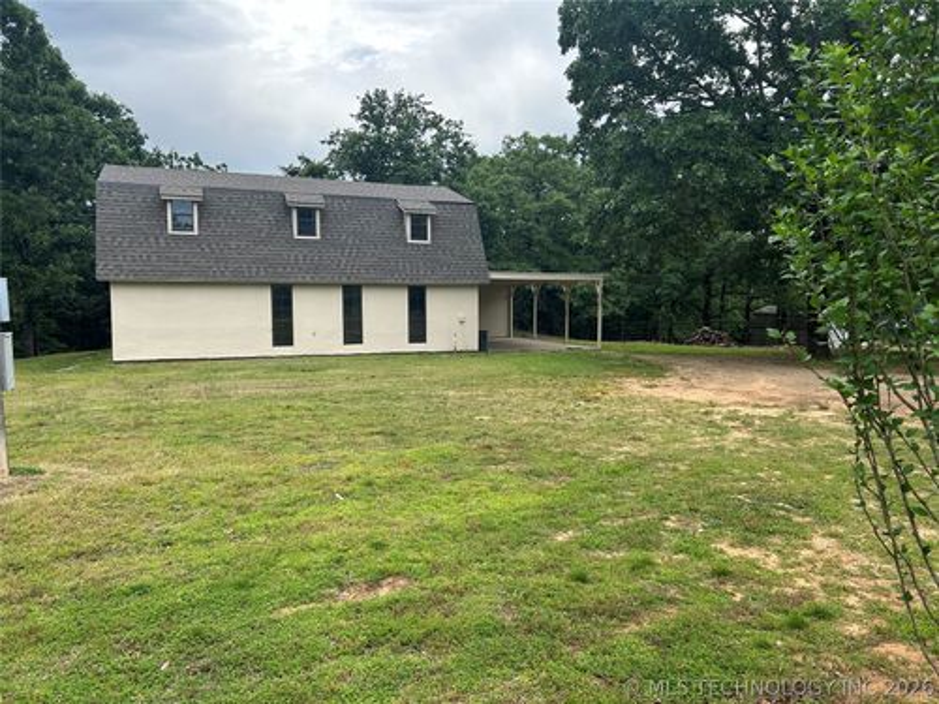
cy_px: 352
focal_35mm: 26
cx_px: 470
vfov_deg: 53.1
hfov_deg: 67.3
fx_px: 705
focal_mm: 5.7
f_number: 1.5
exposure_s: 1/1266
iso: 50
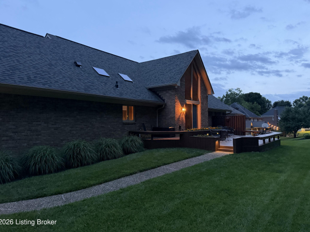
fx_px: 224
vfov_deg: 54.9
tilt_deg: +1.9
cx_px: 154
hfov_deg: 69.4
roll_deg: +0.9
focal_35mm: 25
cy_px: 112
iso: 1000
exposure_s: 1/39
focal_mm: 6.76
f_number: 1.78
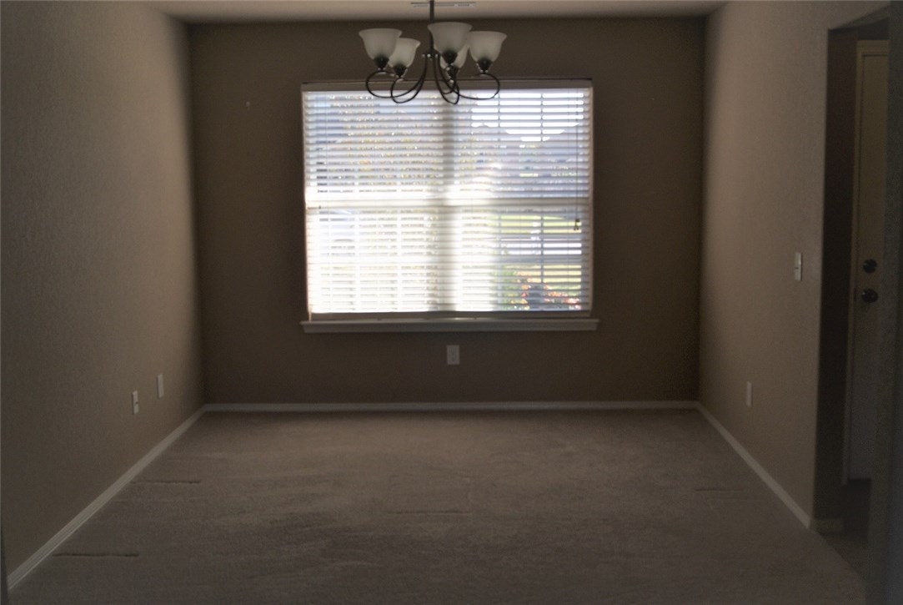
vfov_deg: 37.0
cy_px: 302
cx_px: 452
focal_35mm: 36
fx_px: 904
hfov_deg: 53.1
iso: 100
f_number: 7.1
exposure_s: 1/60
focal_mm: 24
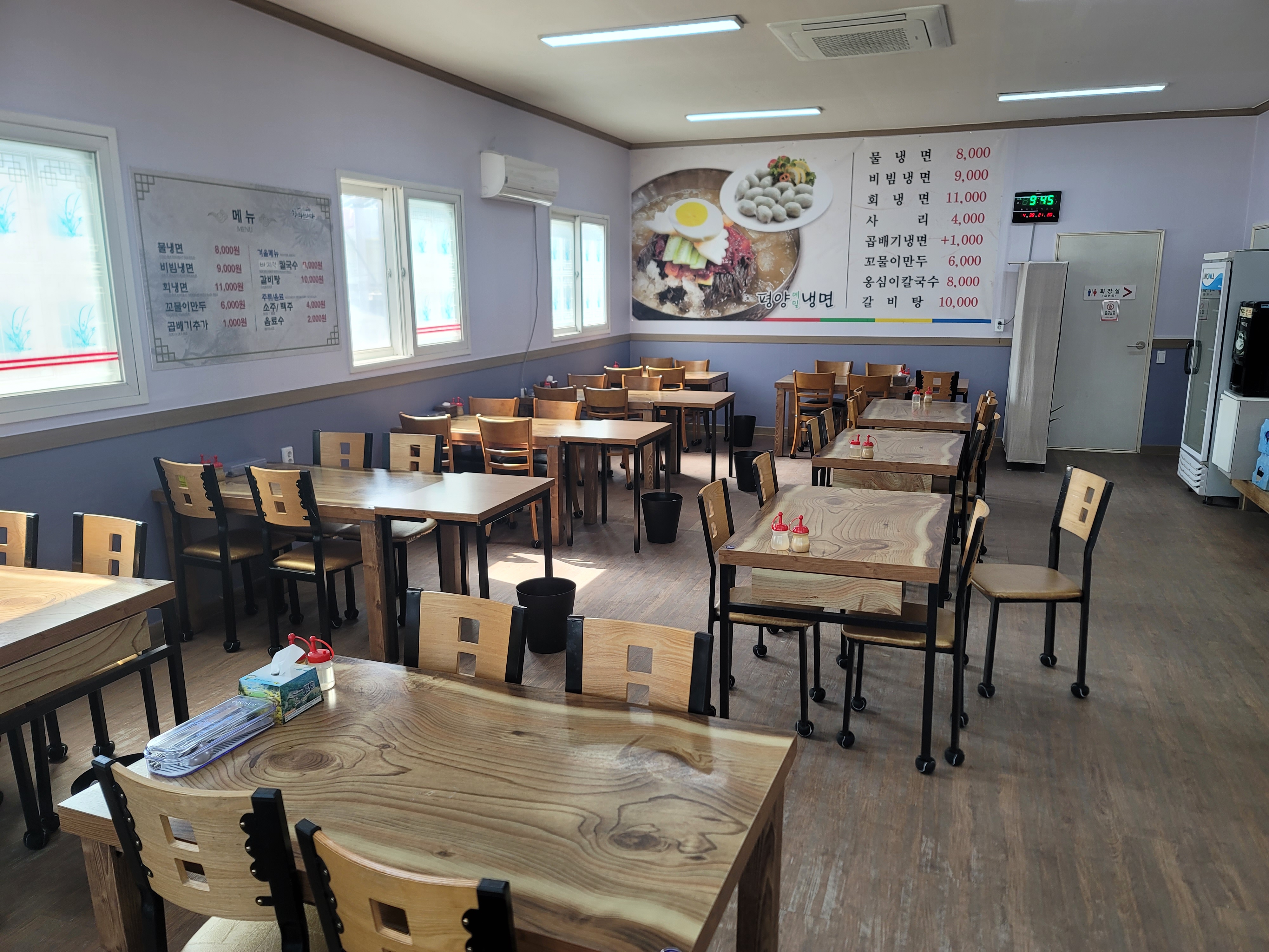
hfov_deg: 69.4
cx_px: 634
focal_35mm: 25
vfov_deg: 54.9
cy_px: 476
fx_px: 916
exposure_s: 1/120
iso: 80
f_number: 1.8
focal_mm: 7
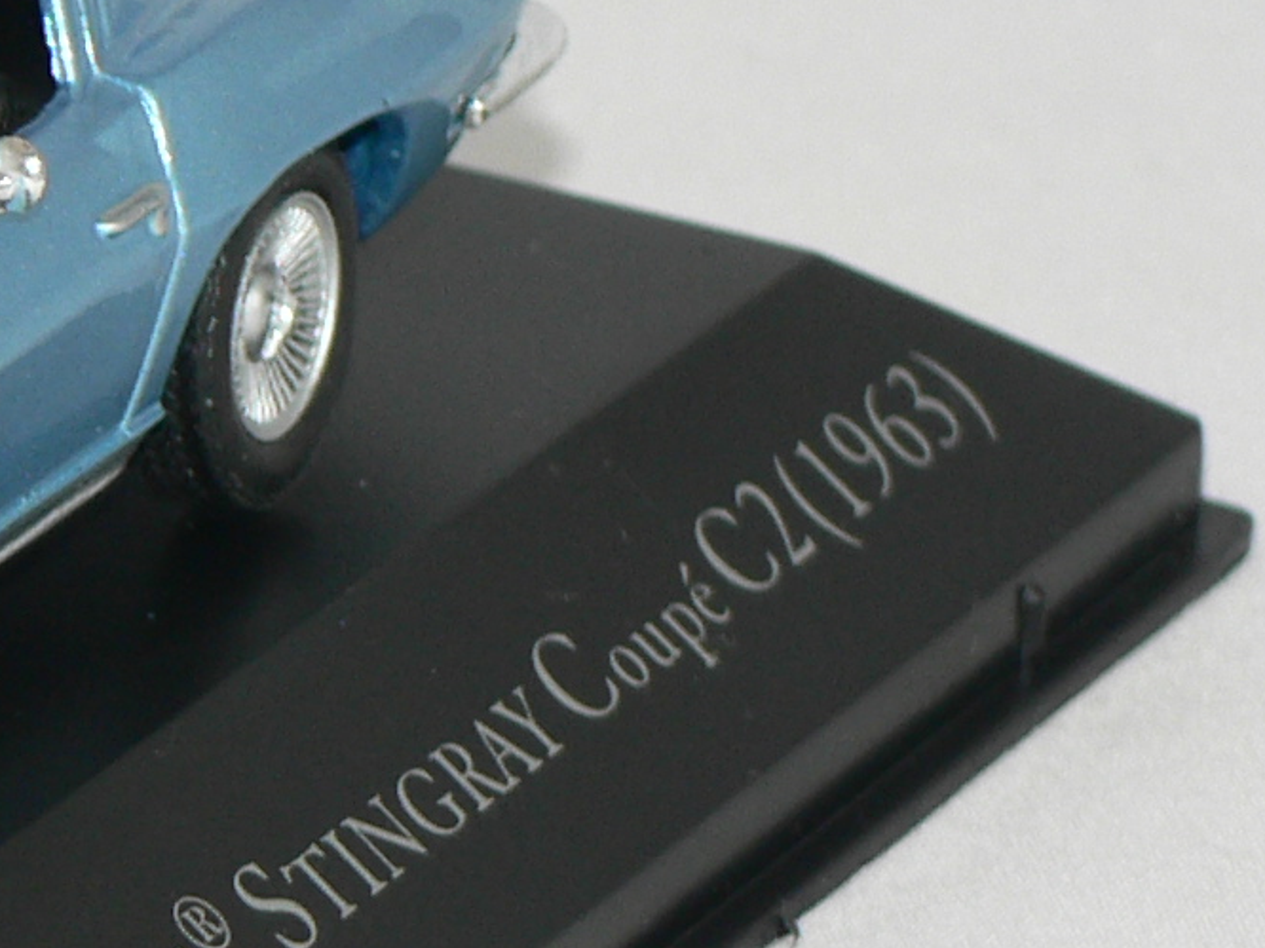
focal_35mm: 419
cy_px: 407
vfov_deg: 3.5
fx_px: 15306
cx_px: -500
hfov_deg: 4.7
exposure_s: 1/60
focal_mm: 18.2
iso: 80
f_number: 3.2
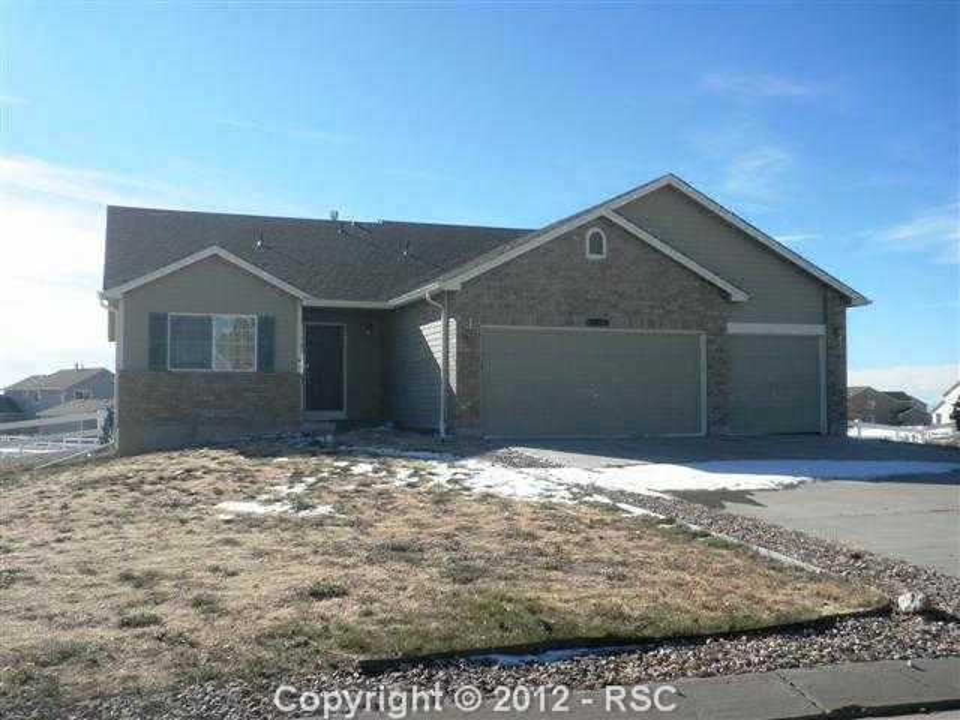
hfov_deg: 50.1
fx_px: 1026
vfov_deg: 38.7
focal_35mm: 37
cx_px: 480
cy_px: 360
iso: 64
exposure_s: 1/125
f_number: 9.2
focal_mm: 6.5
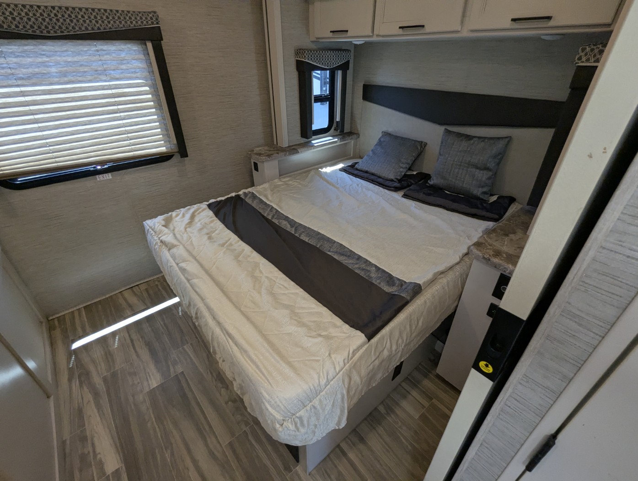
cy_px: 240
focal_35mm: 16
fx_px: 295
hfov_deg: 94.4
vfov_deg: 78.2
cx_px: 319
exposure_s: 1/187
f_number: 2.2
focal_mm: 2.35
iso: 243
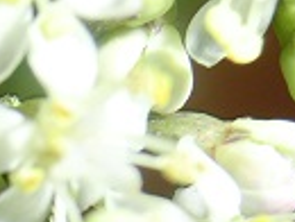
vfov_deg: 9.9
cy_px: 373
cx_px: -171
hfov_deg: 12.8
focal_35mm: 144
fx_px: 1229
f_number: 4.1
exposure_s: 1/60
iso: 160
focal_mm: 6.5
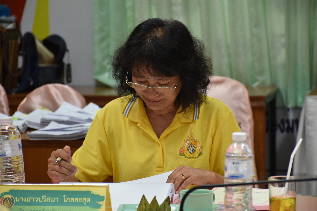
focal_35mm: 183
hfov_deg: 11.2
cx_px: 158
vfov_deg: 7.5
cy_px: 106
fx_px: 1611
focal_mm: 122
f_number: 5.6
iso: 1000
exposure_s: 1/60
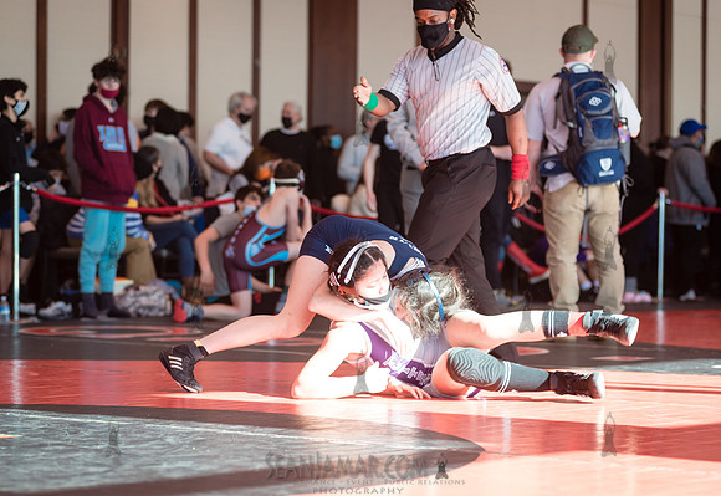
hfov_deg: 19.1
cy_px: 280
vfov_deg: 13.2
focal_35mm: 106
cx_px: 302
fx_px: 2142
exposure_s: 1/400
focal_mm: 92
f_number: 3.5
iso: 400
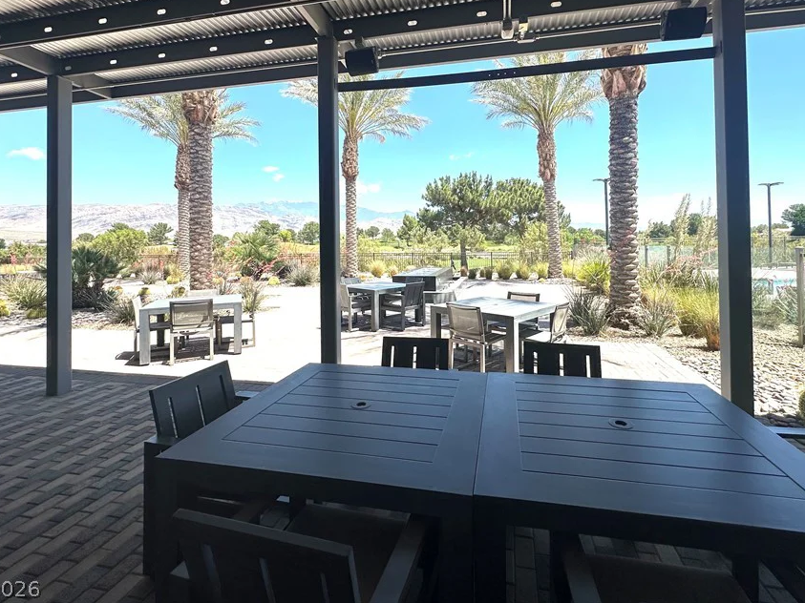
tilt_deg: +1.1
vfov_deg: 73.8
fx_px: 395
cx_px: 425
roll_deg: +0.9
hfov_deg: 90.9
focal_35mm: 17
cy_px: 239
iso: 40
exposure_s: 1/1575
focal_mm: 2.22
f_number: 2.2
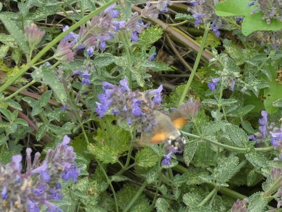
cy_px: 103
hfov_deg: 14.5
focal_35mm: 136
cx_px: 143
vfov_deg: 10.9
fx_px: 1108
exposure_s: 1/125
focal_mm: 21.5
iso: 640
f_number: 5.1
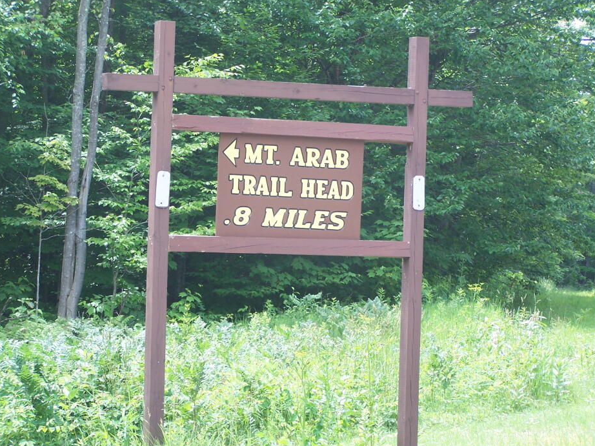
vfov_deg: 11.4
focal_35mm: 130
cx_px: 312
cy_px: 205
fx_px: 2234
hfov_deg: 15.2
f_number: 3.2
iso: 80
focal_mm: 19.4
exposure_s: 1/125
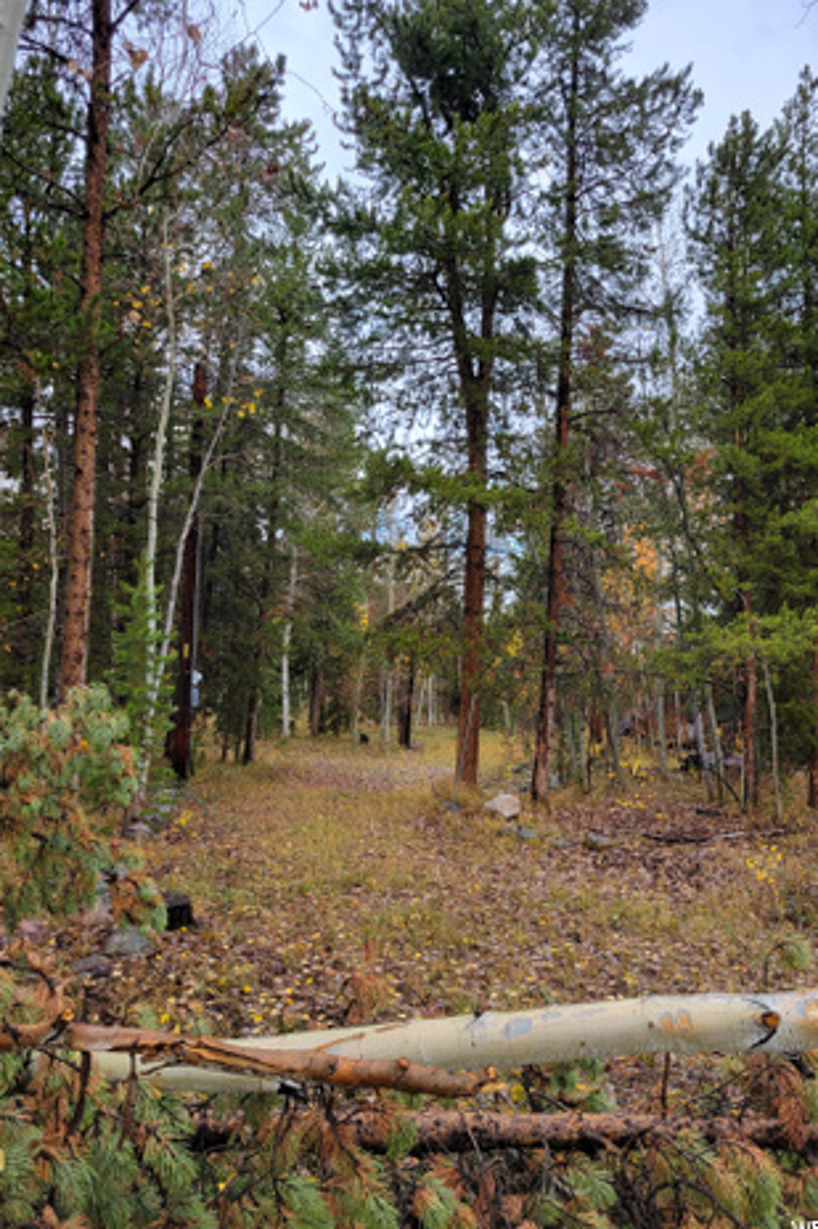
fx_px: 955
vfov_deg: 65.5
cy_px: 604
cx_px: 400
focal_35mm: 28
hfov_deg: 46.4
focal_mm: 5.4
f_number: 1.8
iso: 40
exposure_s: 1/615
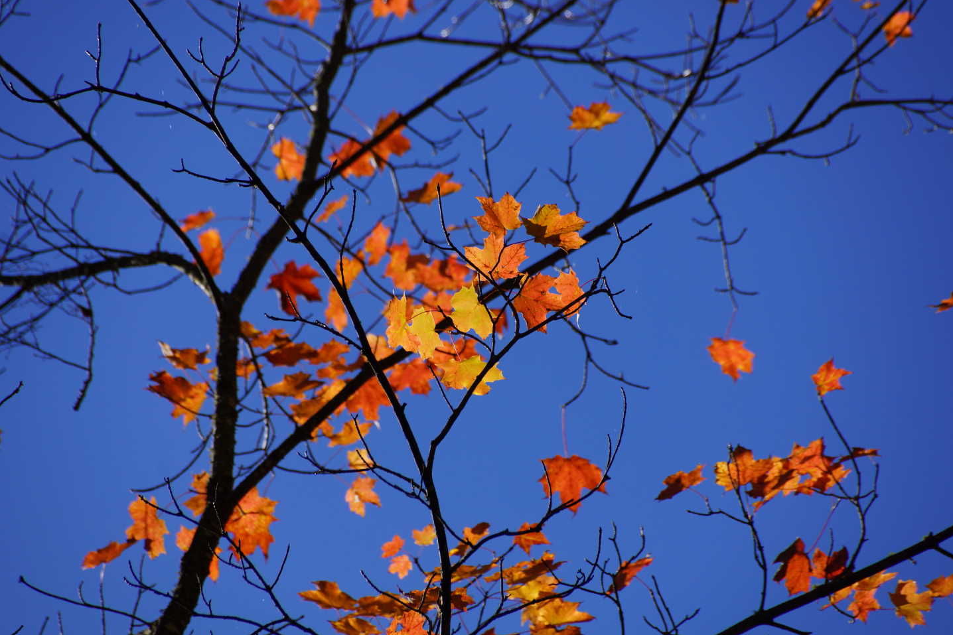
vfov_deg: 3.7
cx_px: 477
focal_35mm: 376
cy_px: 317
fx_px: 9952
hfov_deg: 5.5
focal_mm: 250
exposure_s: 1/400
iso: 100
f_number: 7.1
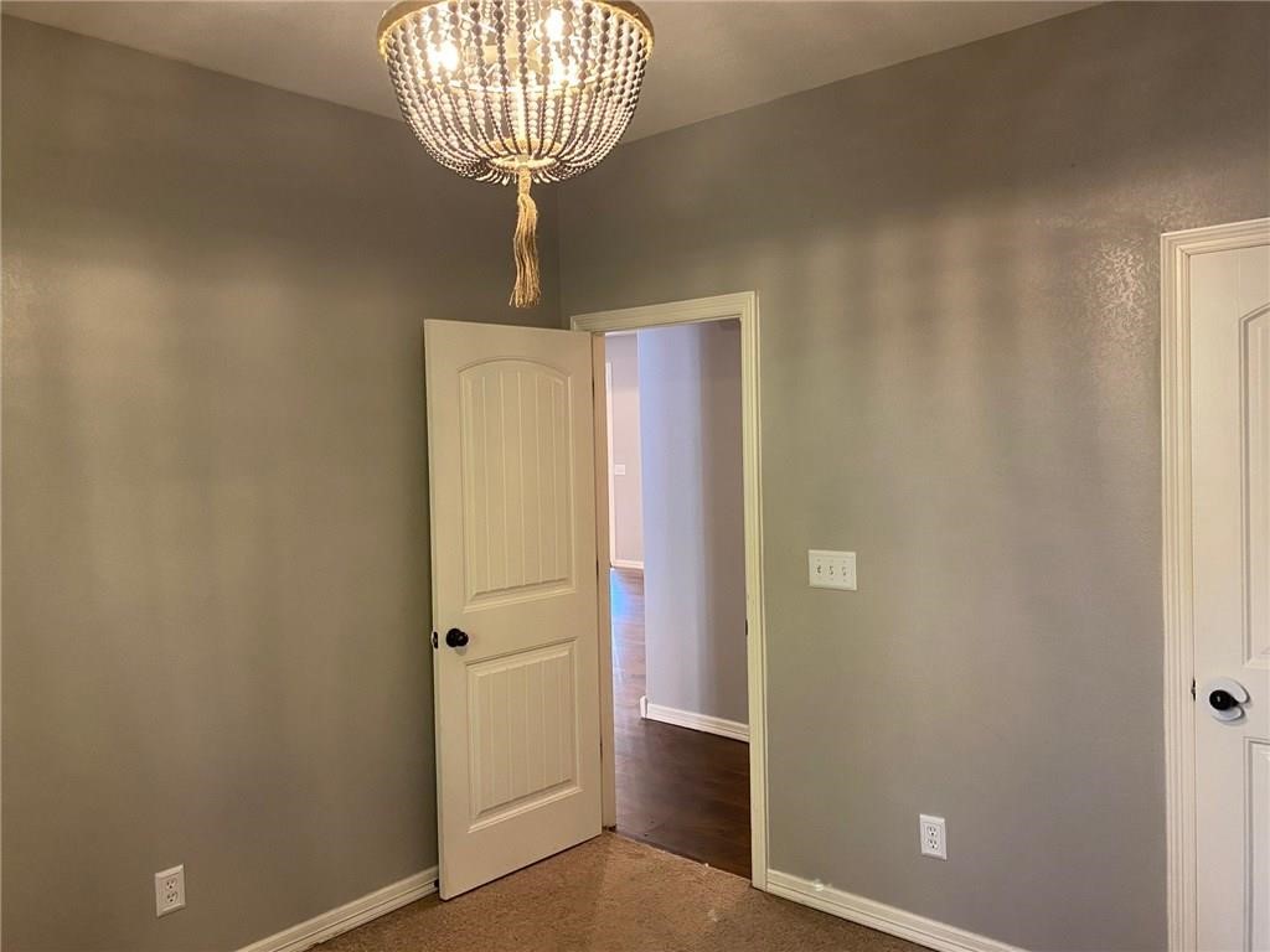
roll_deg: +1.8
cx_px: 635
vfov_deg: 53.1
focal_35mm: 26
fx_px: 954
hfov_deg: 67.3
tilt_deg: -2.7
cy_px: 476
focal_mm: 4.25
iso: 400
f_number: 1.8
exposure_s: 1/60
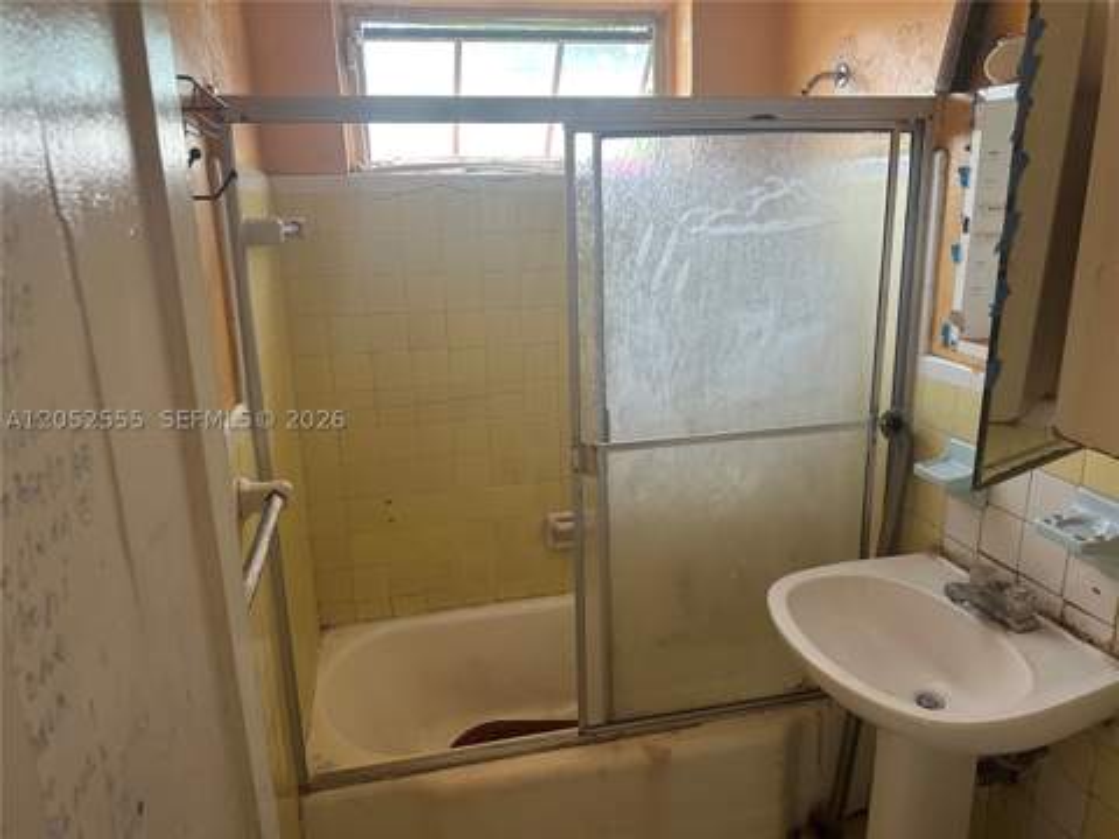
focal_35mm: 24
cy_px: 420
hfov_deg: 71.6
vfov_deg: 56.8
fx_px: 776
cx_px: 560
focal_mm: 6.86
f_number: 1.78
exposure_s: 1/121
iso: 250
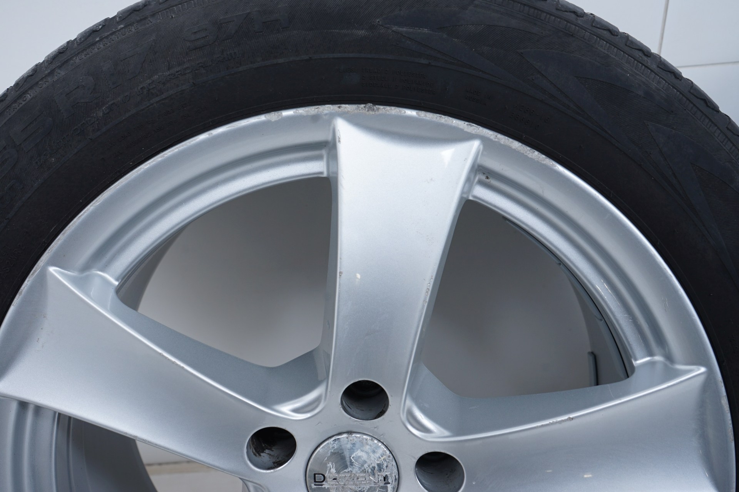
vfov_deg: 38.8
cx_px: 370
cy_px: 246
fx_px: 697
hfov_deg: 55.8
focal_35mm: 34
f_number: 7.1
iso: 250
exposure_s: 1/100
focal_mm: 34
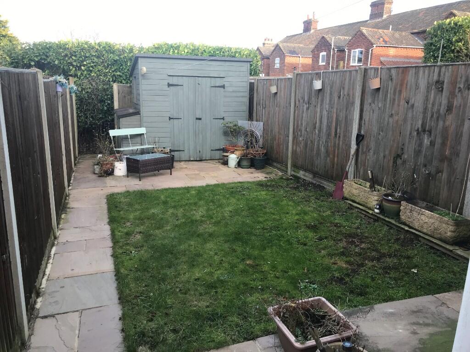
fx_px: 380
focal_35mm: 28
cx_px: 235
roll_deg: -1.1
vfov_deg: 49.7
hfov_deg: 63.4
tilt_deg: -12.4
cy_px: 176
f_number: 1.8
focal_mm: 3.99
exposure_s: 1/241
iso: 20
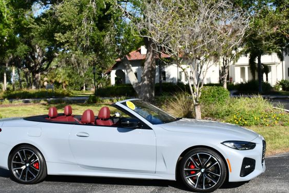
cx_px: 127
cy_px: 106
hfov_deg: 36.2
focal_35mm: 55
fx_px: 442
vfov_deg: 24.7
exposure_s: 1/250
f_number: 8
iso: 110
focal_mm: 24
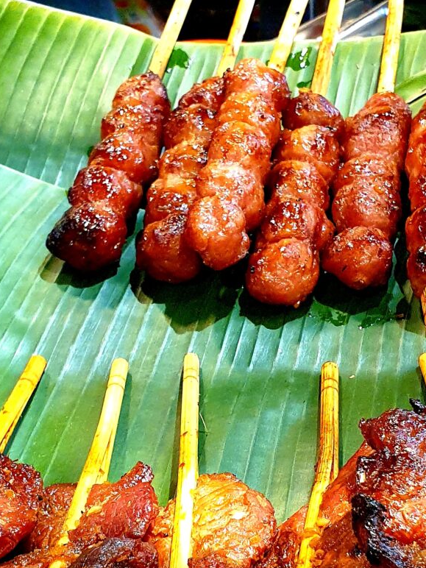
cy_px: 435
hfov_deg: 21.3
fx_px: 1132
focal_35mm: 69
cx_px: 238
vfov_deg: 27.7
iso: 250
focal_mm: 4.3
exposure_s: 1/50
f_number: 2.4
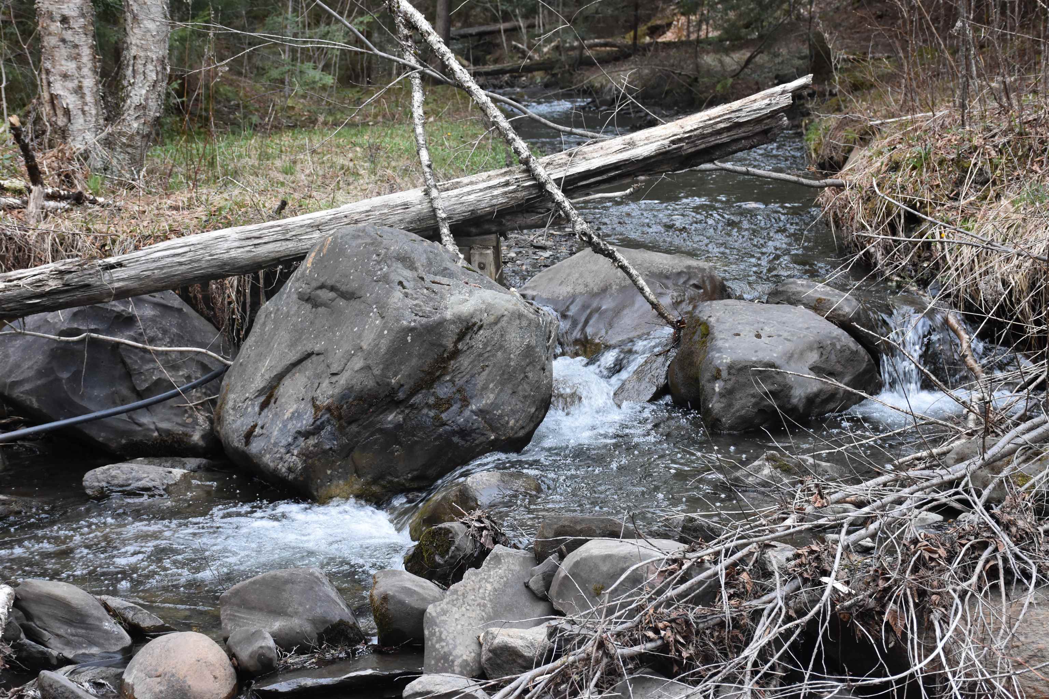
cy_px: 350
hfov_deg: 33.4
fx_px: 1748
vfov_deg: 22.6
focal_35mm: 60
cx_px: 524
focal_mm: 40
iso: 800
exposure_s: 1/125
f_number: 5.6
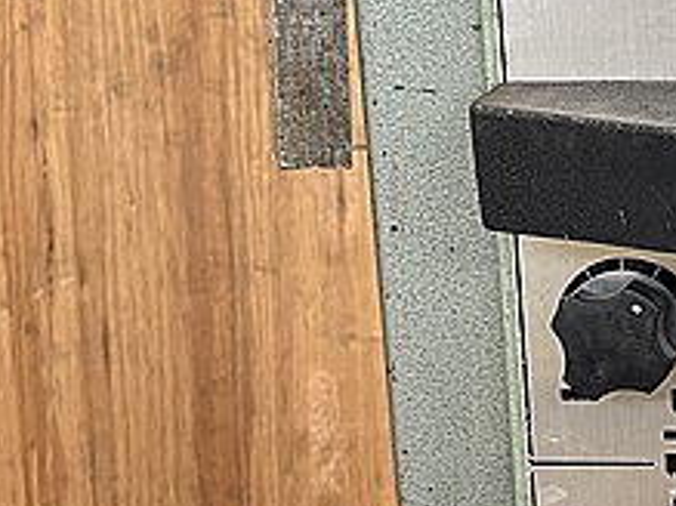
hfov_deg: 22.1
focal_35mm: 76
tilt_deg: -12.5
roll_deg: +1.1
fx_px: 1483
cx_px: 957
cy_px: 231
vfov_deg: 19.4
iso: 125
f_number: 1.6
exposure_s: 1/81
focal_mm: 5.1
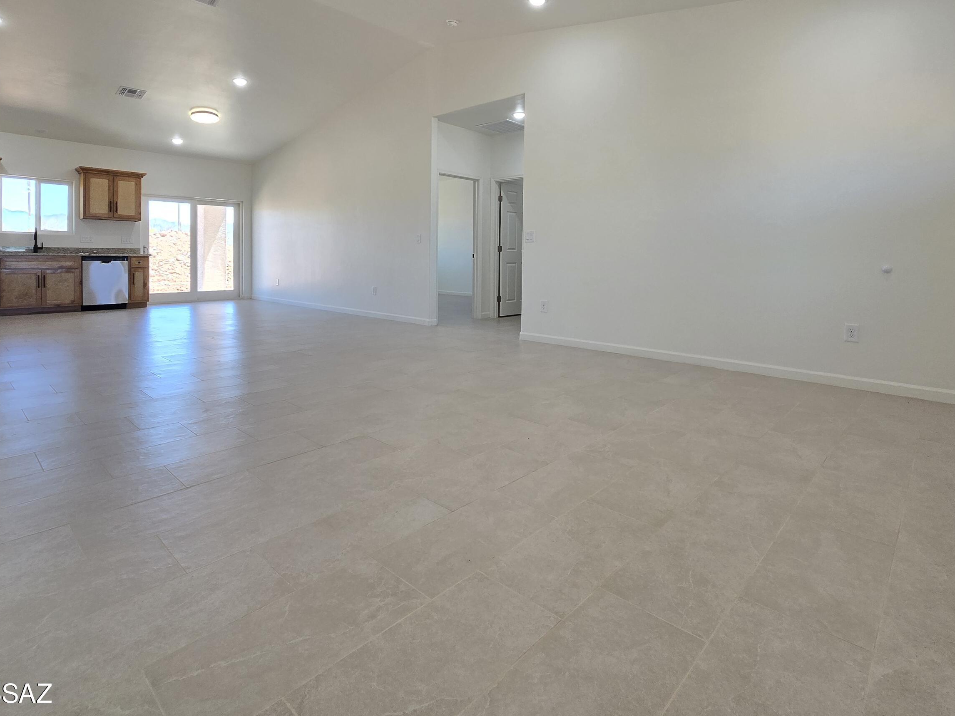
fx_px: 469
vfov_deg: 73.5
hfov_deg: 91.0
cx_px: 485
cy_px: 268
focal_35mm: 17
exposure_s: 1/120
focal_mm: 2.2
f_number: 2.2
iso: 80
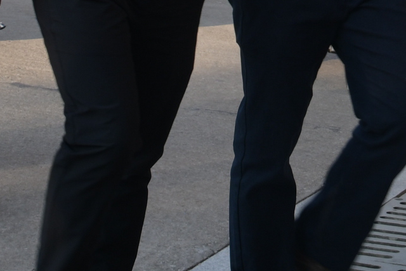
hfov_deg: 10.2
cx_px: 354
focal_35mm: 200
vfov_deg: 6.6
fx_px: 2256
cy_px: -334
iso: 200
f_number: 8
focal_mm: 31
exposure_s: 1/125
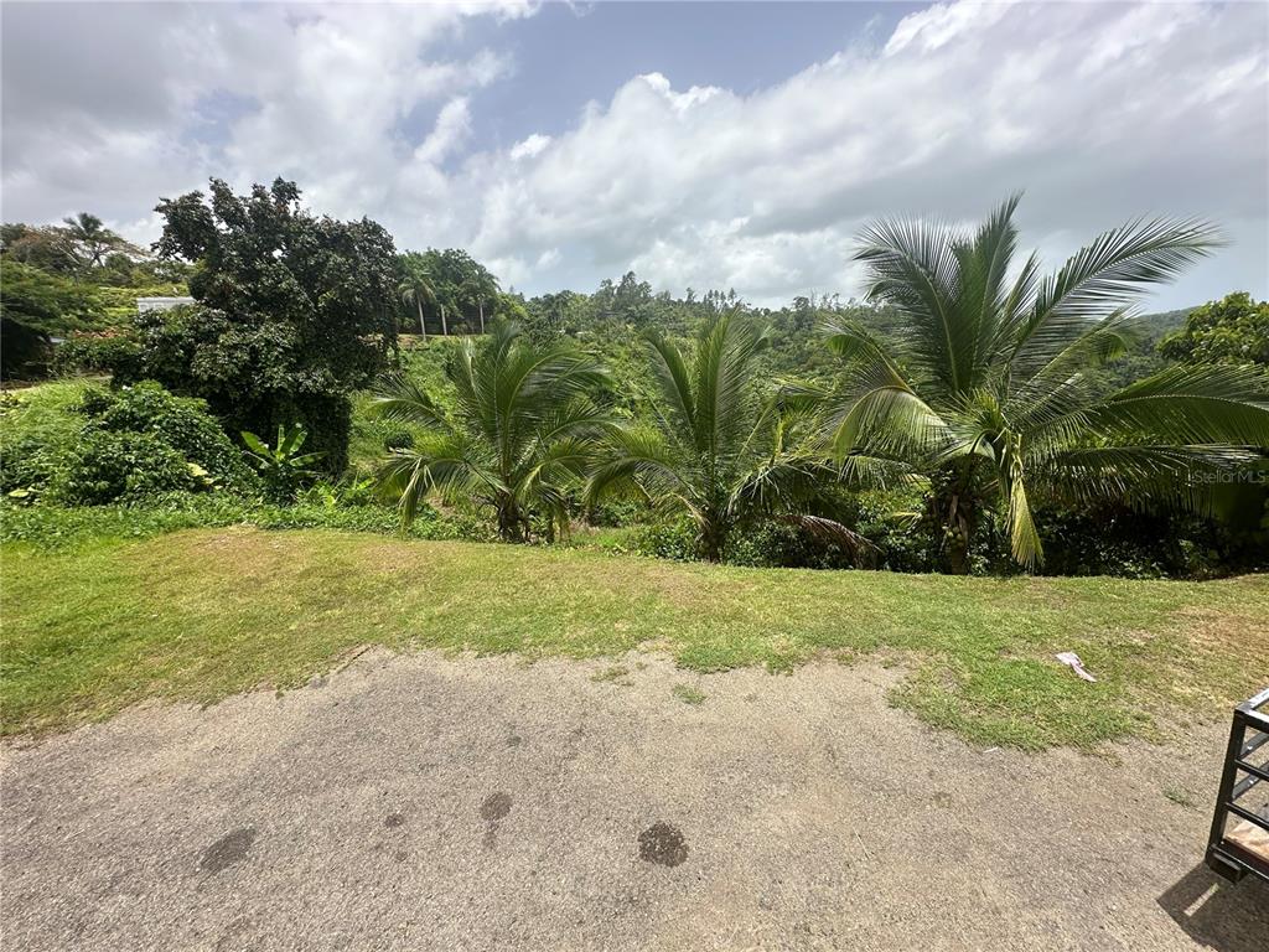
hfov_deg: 102.1
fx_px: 513
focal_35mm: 14
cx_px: 634
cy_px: 476
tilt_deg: -11.8
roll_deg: +3.3
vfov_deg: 85.7
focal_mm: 2.22
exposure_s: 1/1304
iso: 40
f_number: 2.2
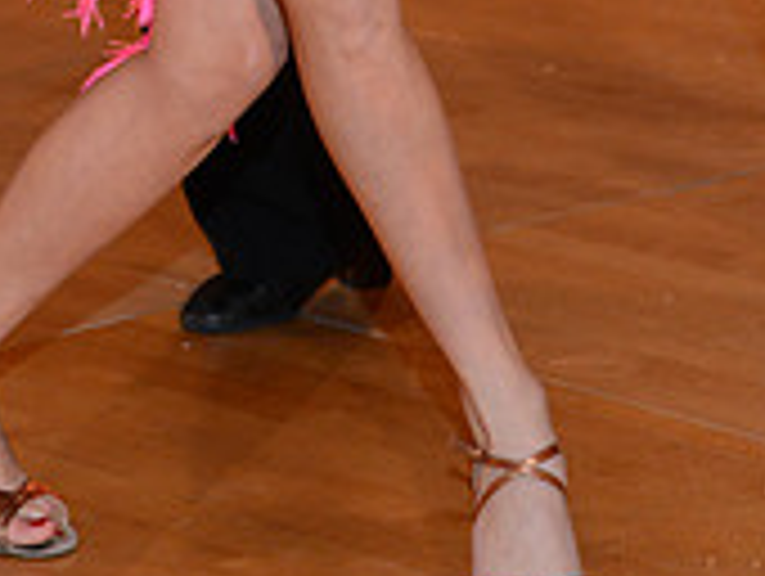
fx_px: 5068
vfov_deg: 6.3
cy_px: -576
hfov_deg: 8.6
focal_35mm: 229
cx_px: 173
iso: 2000
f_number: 4.5
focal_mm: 70
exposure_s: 1/200
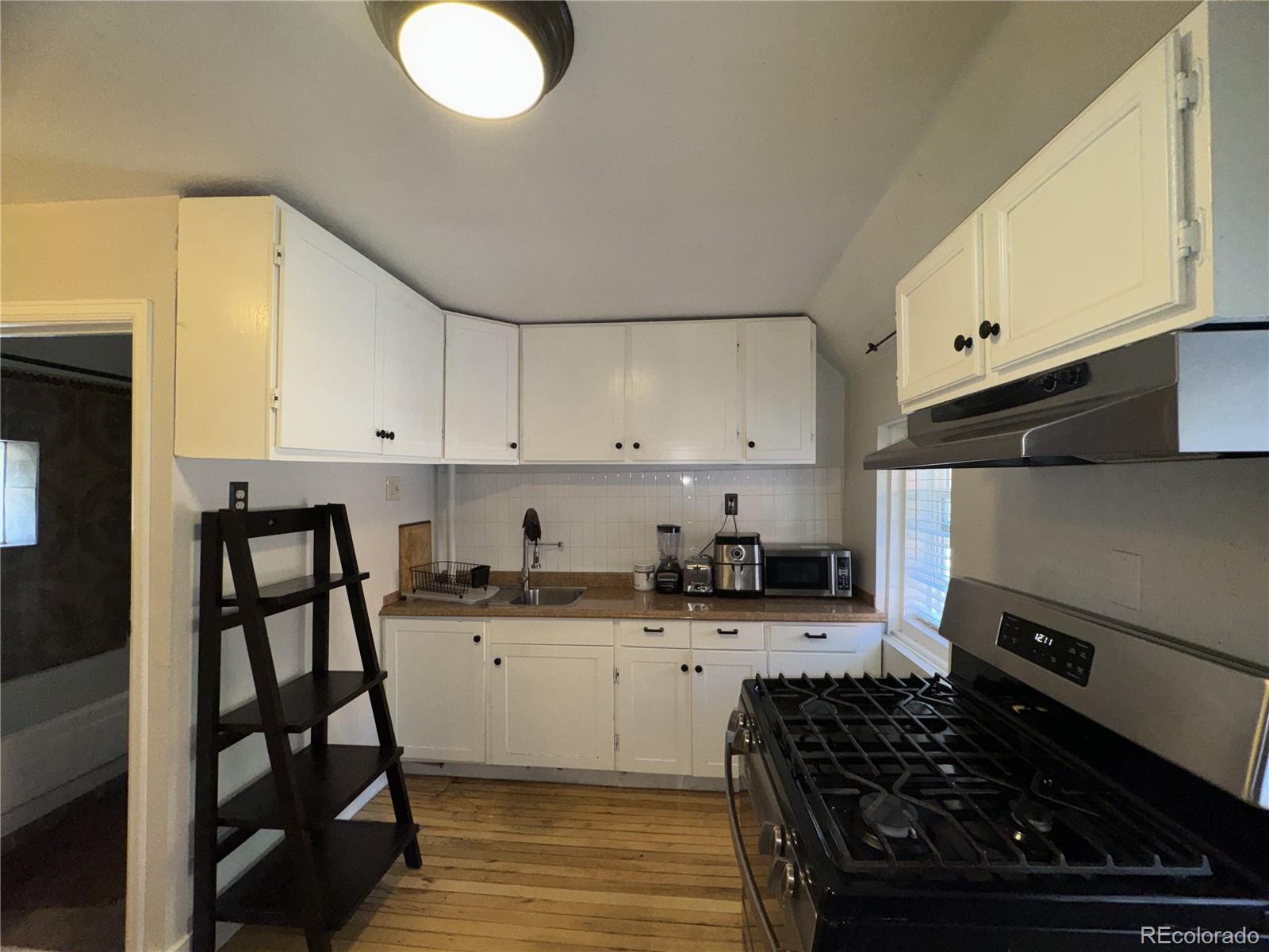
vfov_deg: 85.7
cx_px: 634
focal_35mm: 14
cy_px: 476
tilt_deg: +0.0
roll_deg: +0.0
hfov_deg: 102.1
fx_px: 513
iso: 80
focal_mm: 2.22
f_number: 2.2
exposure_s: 1/88
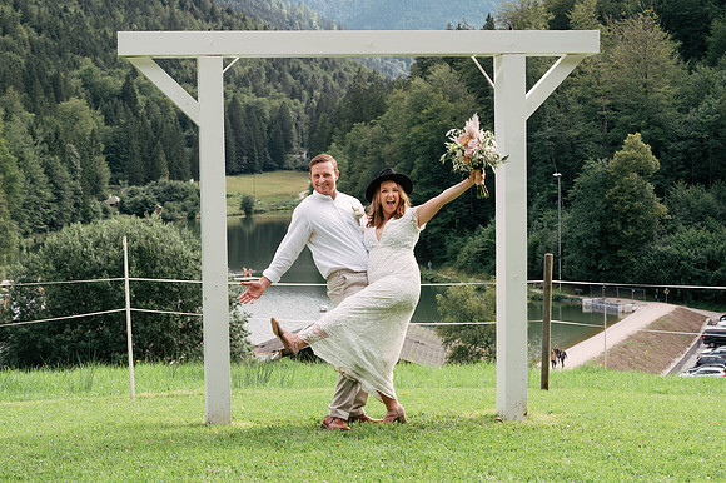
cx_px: 360
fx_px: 1440
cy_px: 243
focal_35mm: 71
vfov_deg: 19.0
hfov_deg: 28.3
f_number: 10
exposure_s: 1/250
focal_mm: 70
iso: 500
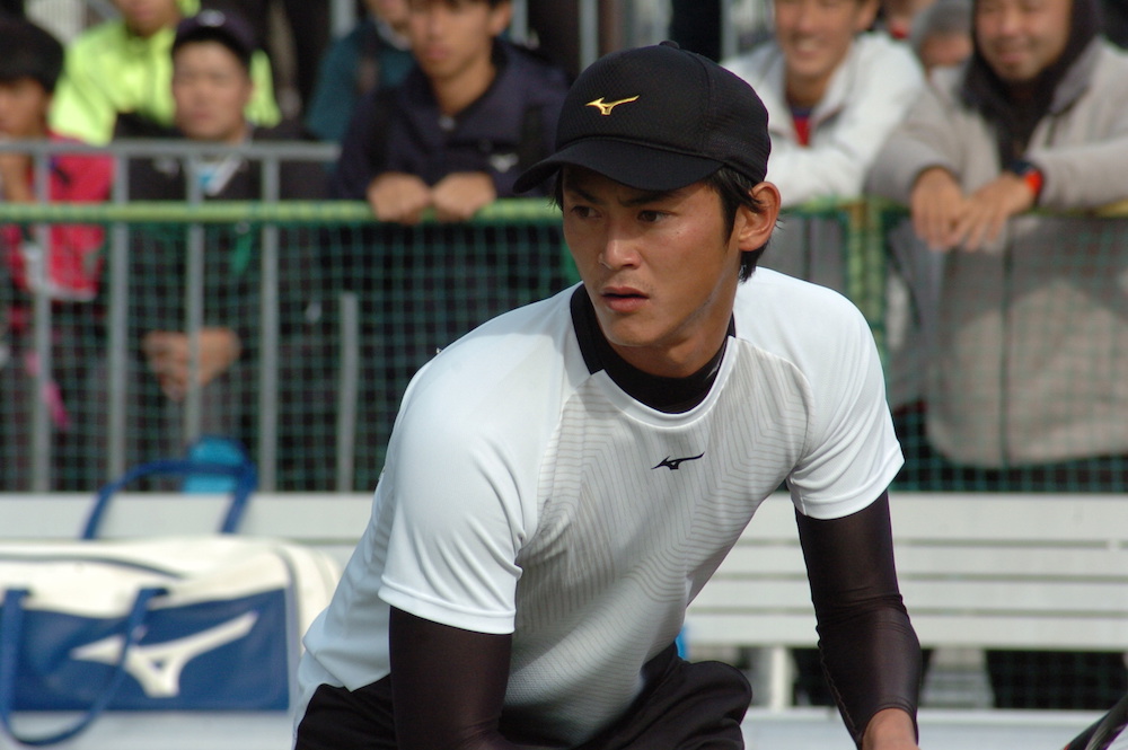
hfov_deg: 5.5
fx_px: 11740
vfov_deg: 3.7
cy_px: 375
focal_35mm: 375
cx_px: 564
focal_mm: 250
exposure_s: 1/500
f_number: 8.5
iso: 400
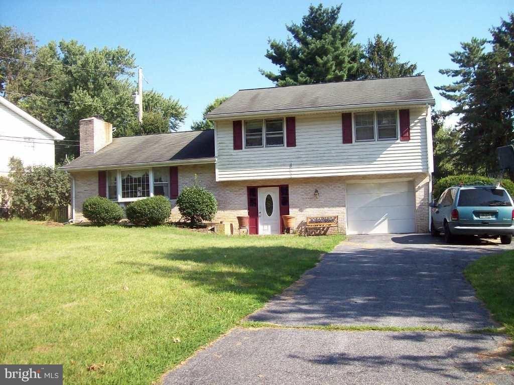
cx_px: 257
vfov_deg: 39.7
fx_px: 535
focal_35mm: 36
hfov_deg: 51.4
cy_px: 192
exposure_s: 1/794
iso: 80
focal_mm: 6
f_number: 2.7
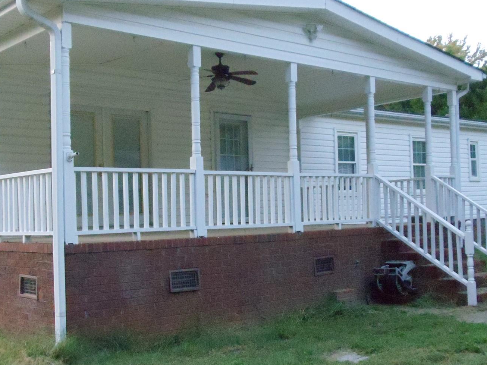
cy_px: 206
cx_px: 216
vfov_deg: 21.3
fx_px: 971
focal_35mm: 69
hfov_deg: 28.1
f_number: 3.5
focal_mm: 6
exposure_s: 1/160
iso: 1600
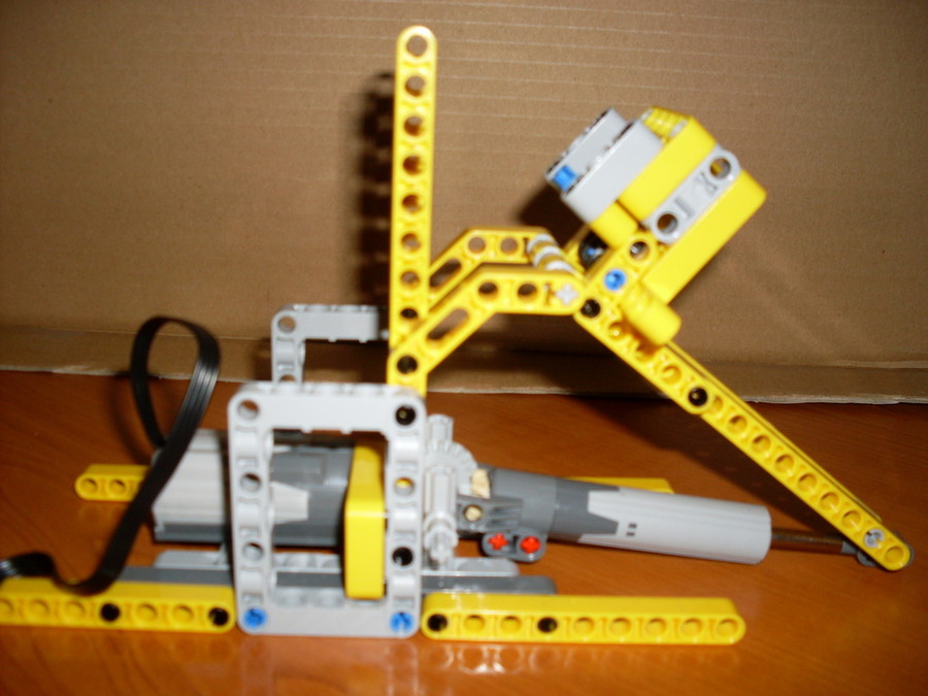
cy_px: 348
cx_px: 464
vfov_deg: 37.7
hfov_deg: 49.0
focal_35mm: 38
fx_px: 1019
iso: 100
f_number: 2.8
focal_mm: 6.3
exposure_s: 1/45
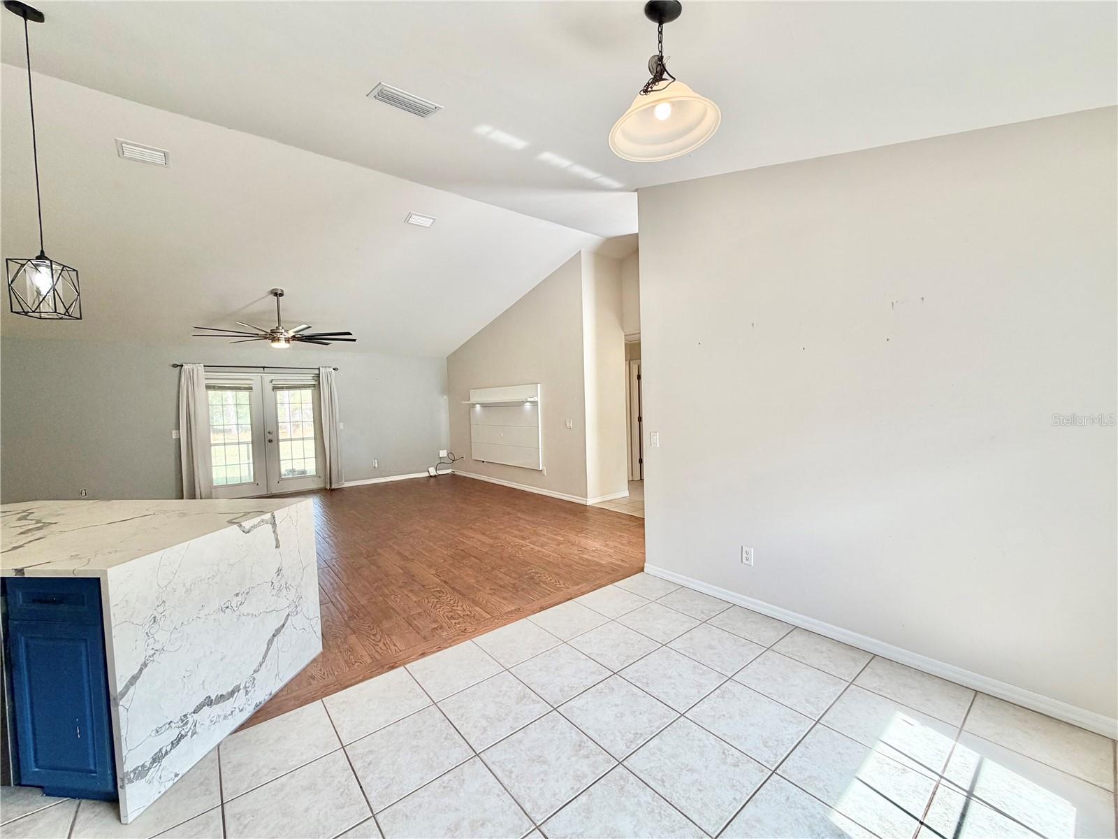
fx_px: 452
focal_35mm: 14
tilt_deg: -2.9
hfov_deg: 102.1
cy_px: 420
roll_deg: +2.2
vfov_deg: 85.7
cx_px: 559
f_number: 2.2
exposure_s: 1/120
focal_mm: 2.22
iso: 80
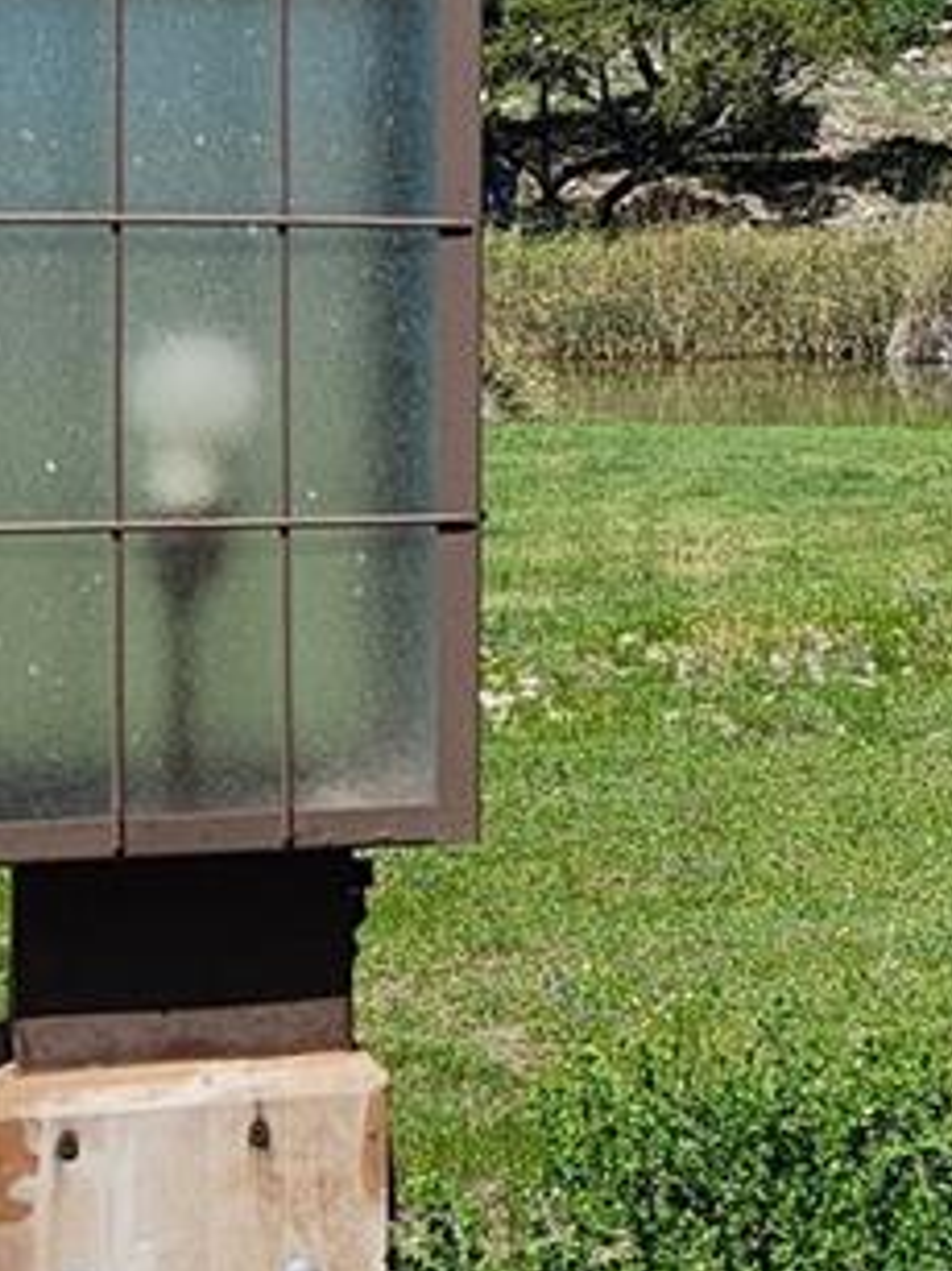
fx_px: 4220
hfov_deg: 12.1
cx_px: 1519
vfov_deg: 17.0
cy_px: 294
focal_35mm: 115
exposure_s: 1/2240
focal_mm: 5.4
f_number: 1.8
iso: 20
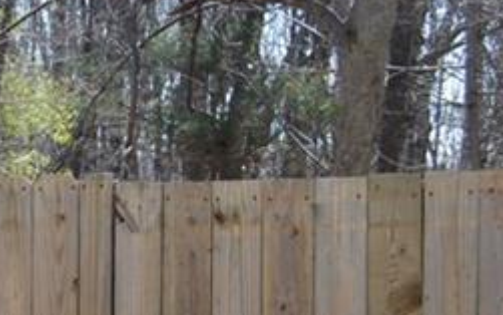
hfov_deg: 13.4
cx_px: -449
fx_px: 1878
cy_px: 307
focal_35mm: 137
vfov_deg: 9.5
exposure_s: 1/125
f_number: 5.6
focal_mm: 22
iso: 125
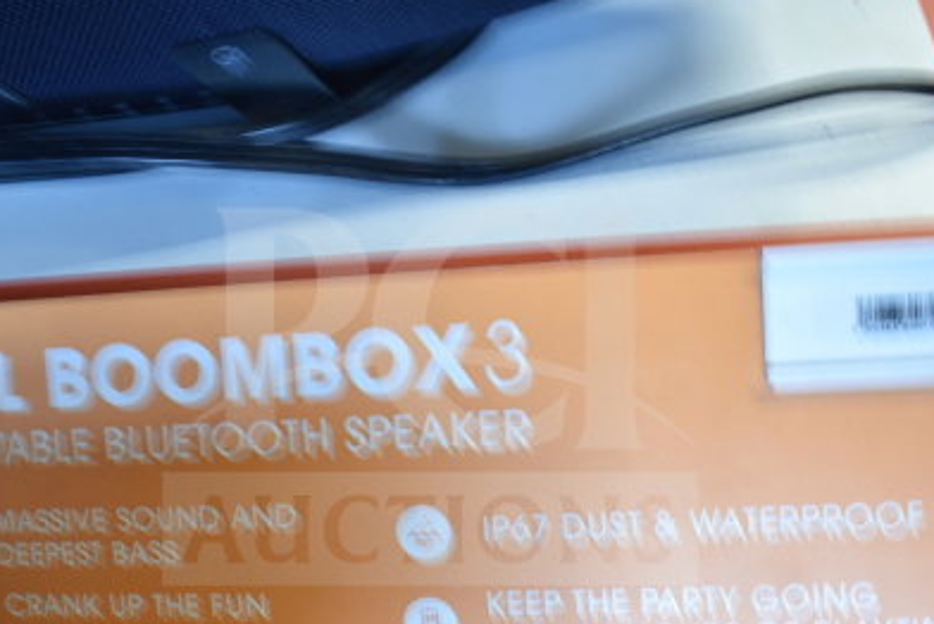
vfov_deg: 31.8
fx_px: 1090
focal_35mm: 42
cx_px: 429
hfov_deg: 46.3
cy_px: 397
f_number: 3.5
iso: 720
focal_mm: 18
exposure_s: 1/30
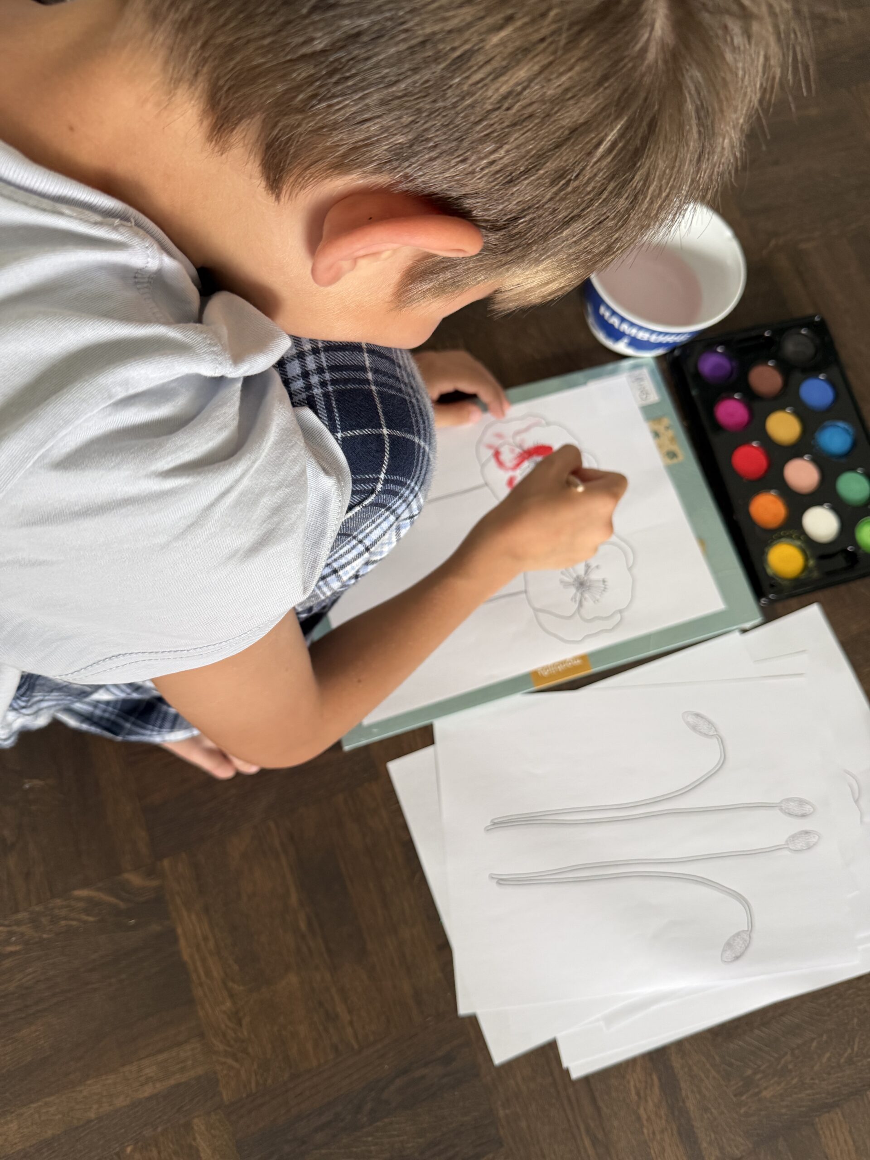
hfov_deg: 56.8
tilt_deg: -72.9
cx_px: 435
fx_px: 804
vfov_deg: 71.6
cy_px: 580
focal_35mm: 24
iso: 200
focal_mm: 6.76
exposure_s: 1/104
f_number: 1.78
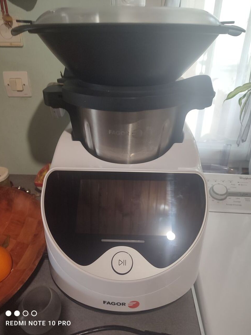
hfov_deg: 54.9
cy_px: 161
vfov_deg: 69.4
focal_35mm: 25
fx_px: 242
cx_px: 125
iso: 189
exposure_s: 1/33
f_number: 1.89
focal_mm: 5.89
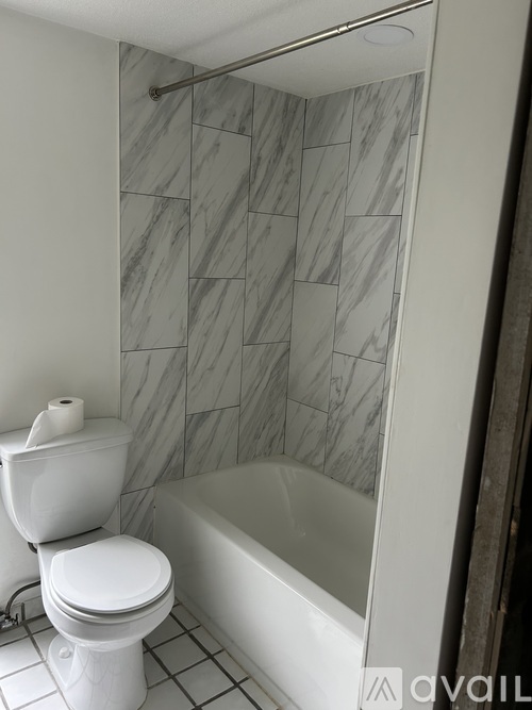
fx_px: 533
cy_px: 355
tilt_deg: -11.1
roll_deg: -3.5
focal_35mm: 26
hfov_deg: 53.0
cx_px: 266
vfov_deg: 67.3
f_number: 1.5
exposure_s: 1/101
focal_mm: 5.7
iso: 125
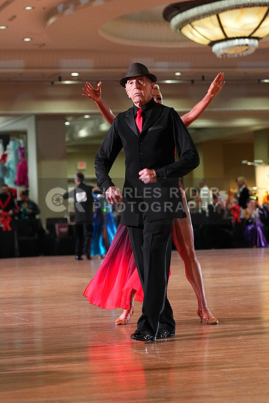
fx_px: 1322
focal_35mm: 118
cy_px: 202
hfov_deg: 11.6
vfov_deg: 17.3
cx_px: 134
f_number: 4.5
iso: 6400
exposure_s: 1/400
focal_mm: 118
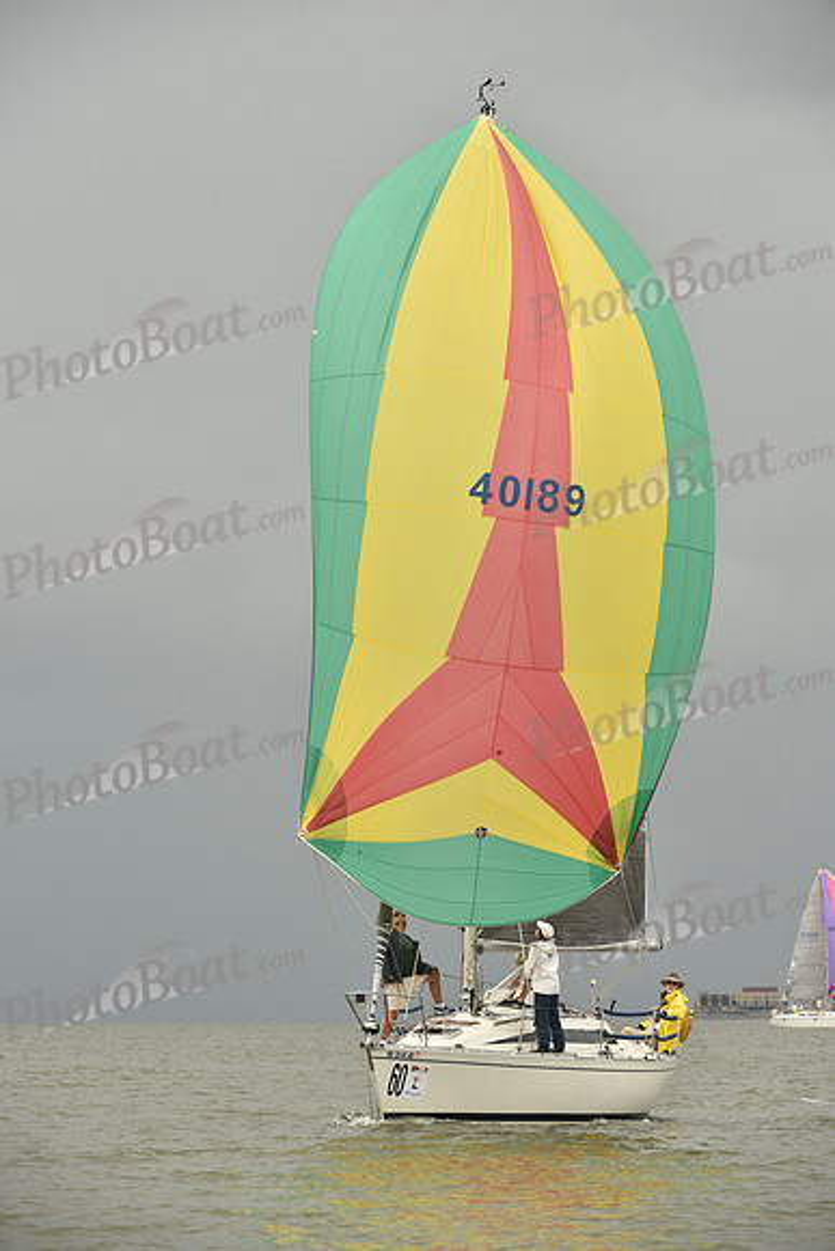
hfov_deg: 6.9
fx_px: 6954
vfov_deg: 10.3
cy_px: 626
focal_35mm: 200
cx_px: 418
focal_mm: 200
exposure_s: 1/1000
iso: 400
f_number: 7.1
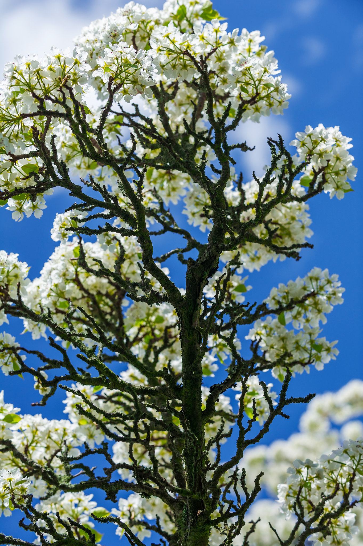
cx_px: 182
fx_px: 1060
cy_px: 273
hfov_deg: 19.4
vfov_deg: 28.9
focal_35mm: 70
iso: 200
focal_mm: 70
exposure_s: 1/1250
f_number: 5.6
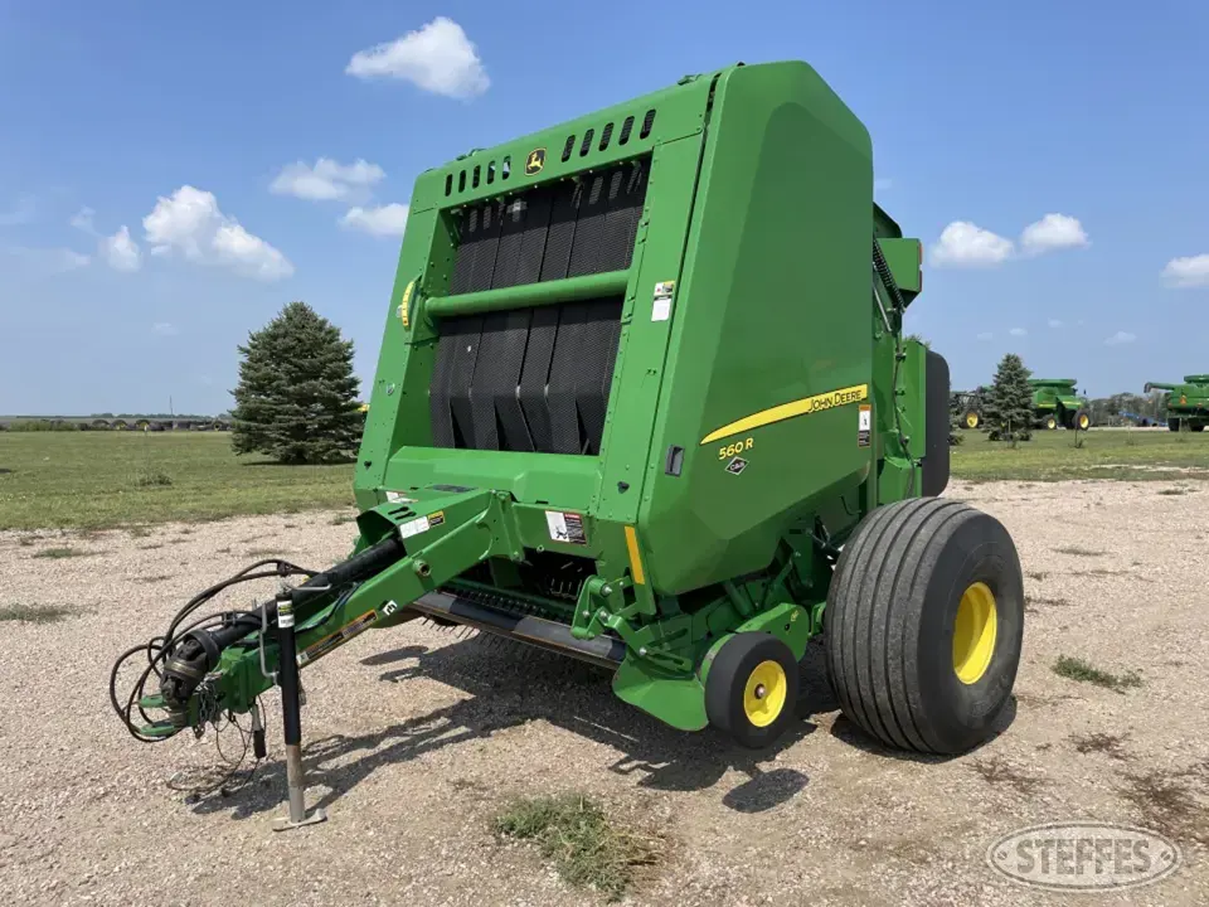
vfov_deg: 53.1
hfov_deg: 67.3
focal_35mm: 26
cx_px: 604
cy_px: 454
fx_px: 908
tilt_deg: -1.2
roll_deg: -0.1
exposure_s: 1/3401
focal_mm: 4.2
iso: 32
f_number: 1.6
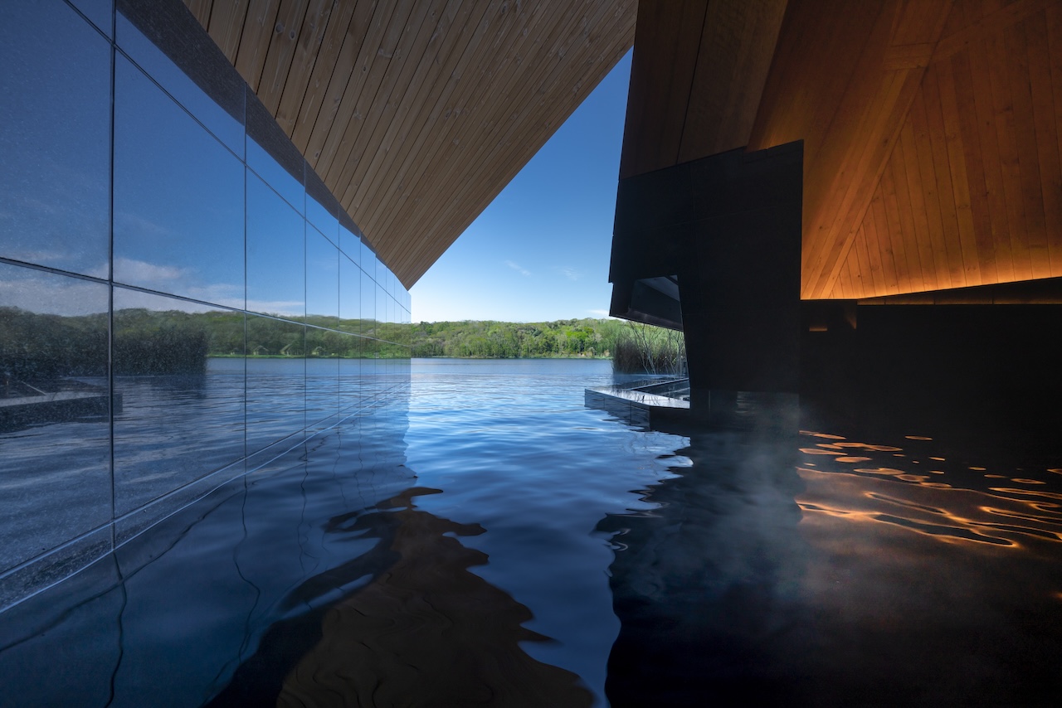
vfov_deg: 90.0
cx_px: 531
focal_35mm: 12
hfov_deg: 112.6
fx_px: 354
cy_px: 354
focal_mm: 12
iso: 160
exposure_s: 1/40
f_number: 13
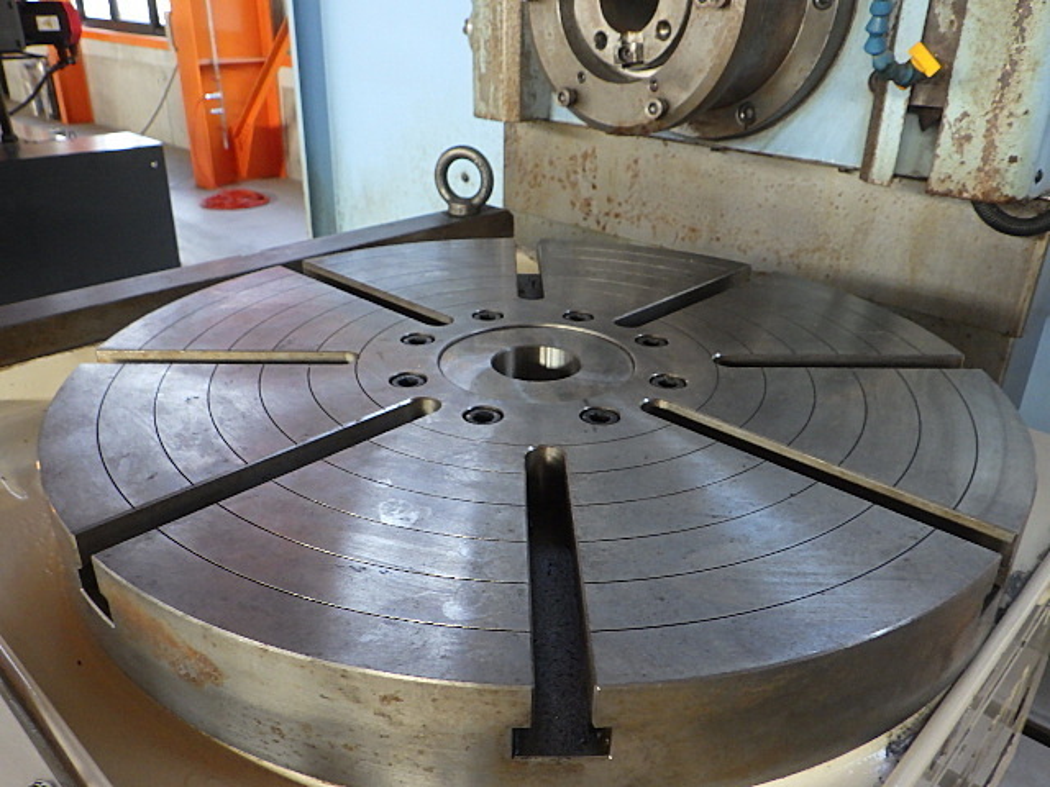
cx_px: 525
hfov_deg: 63.4
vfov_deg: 49.7
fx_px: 849
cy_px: 394
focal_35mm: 28
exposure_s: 1/45
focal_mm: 5
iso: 500
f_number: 3.5
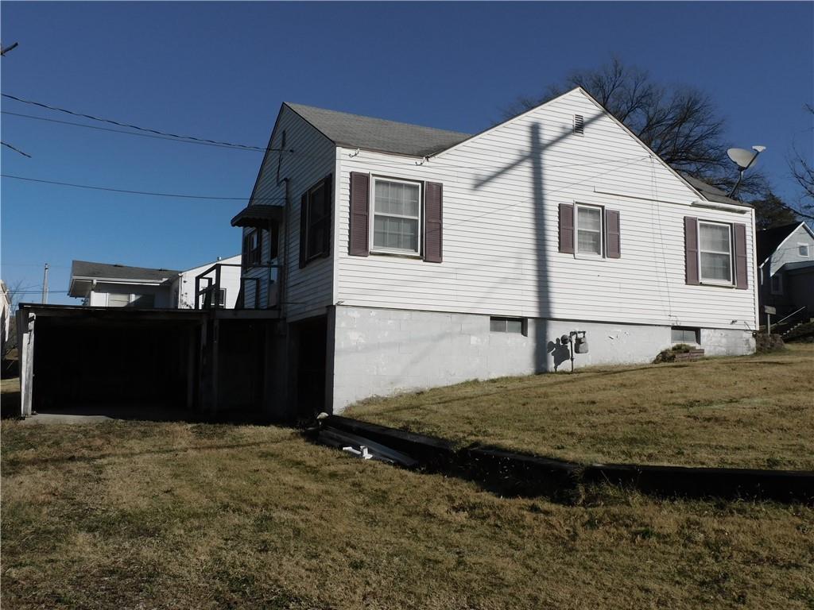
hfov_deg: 55.4
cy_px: 305
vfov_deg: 42.9
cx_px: 407
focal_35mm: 33
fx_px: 776
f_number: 5.1
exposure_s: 1/1250
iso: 125
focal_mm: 5.9
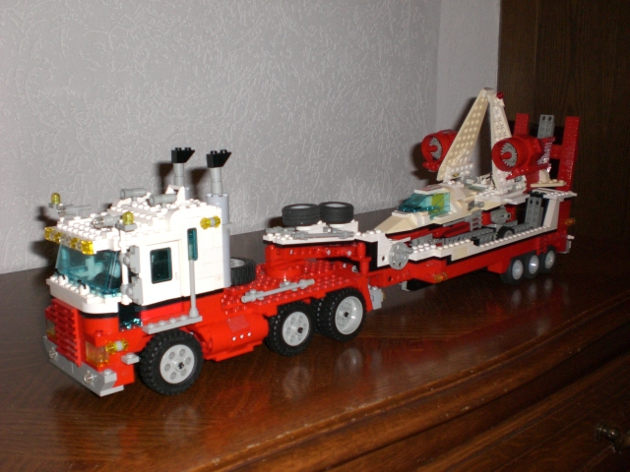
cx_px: 315
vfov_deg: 37.7
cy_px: 236
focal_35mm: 38
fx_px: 692
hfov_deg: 49.0
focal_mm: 6.3
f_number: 3.1
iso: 200
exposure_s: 1/60
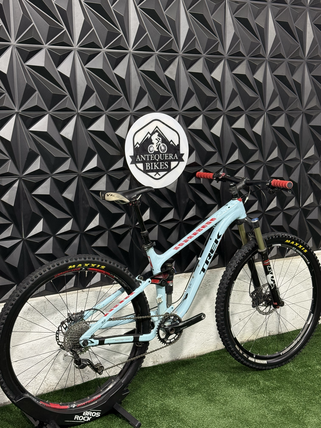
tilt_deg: -8.4
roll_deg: -0.1
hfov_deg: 30.3
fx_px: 593
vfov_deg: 39.7
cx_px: 160
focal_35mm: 48
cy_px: 214
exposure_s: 1/60
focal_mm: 6.76
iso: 125
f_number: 1.78
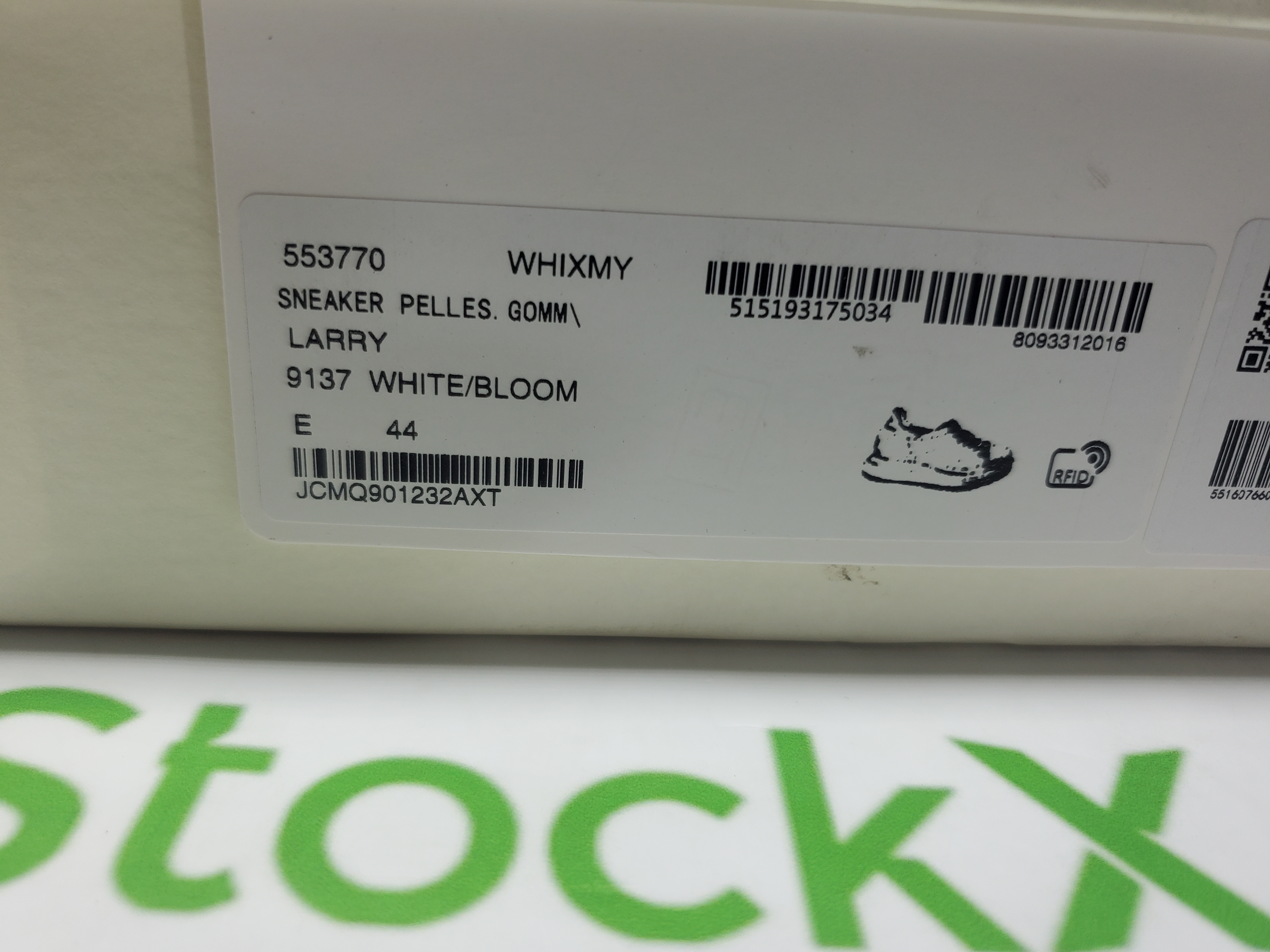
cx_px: 635
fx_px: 954
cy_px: 476
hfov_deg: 67.3
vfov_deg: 53.1
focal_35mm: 26
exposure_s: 1/265
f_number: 1.5
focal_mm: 4.3
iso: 50
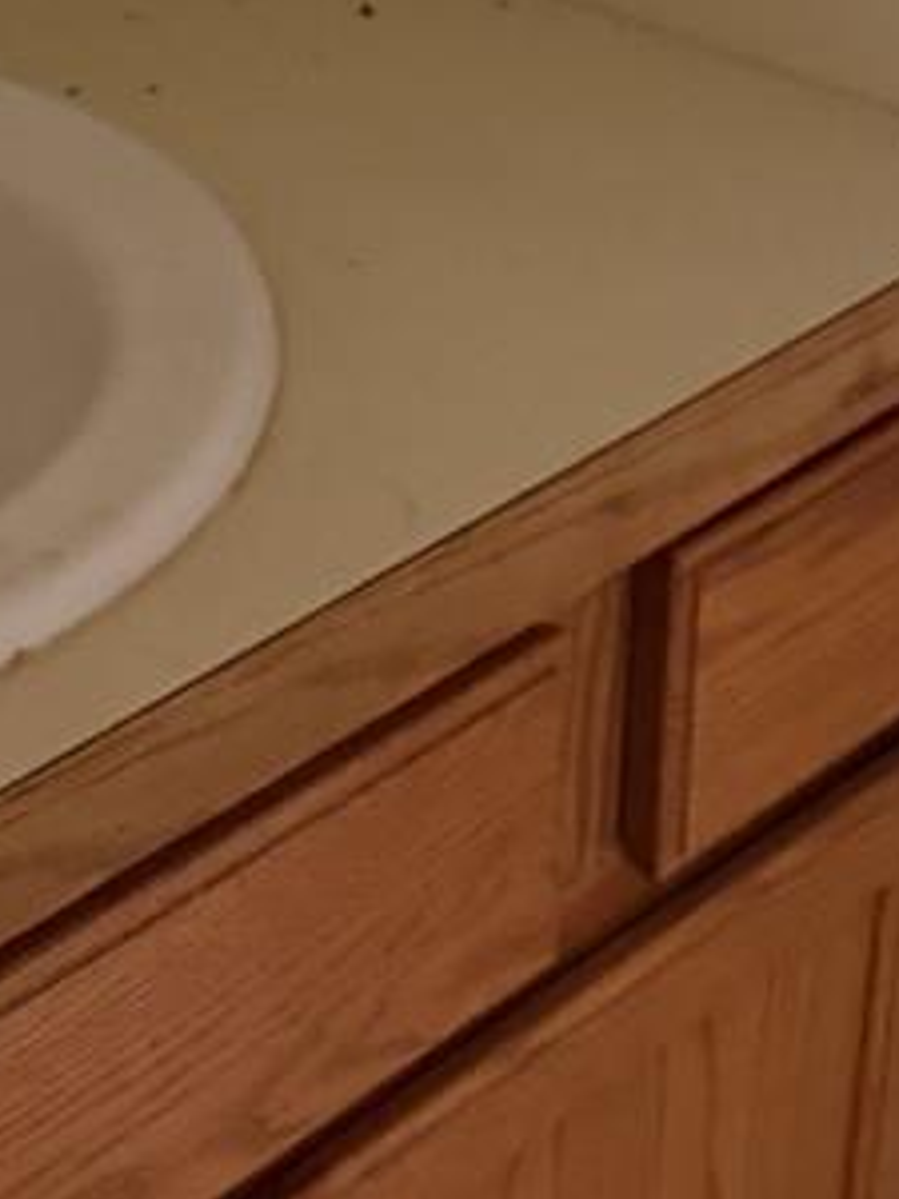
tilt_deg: -32.8
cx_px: 292
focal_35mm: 96
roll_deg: +0.9
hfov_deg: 15.4
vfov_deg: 20.4
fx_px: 3324
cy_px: 723
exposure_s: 1/30
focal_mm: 6.76
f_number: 1.78
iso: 1000
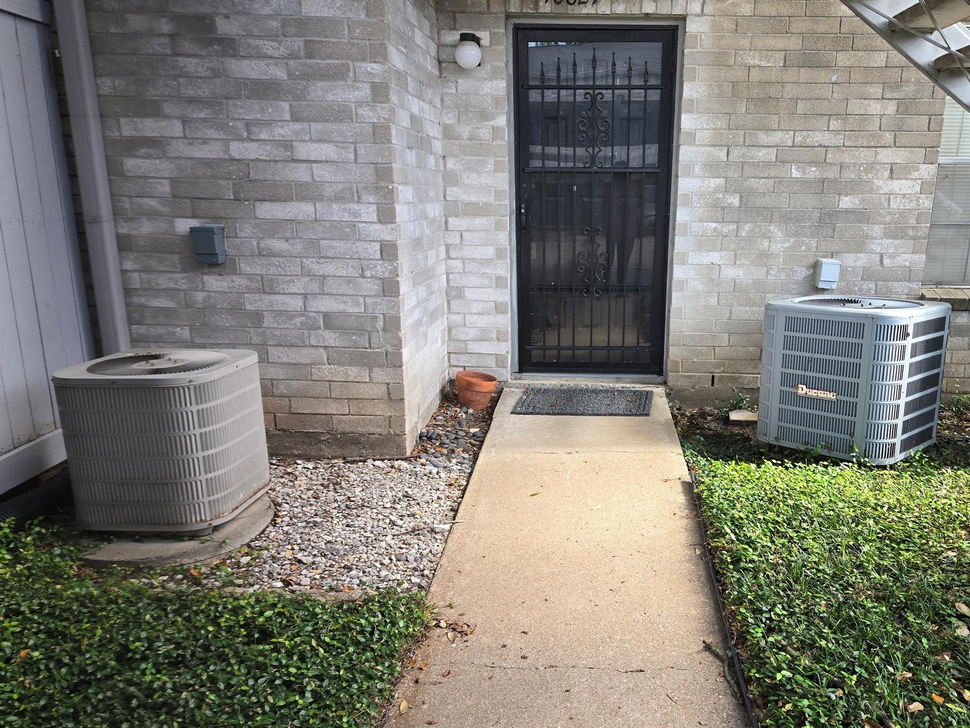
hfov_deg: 62.9
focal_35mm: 28
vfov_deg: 49.7
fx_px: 785
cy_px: 396
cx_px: 583
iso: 64
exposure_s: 1/180
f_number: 1.8
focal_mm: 5.4
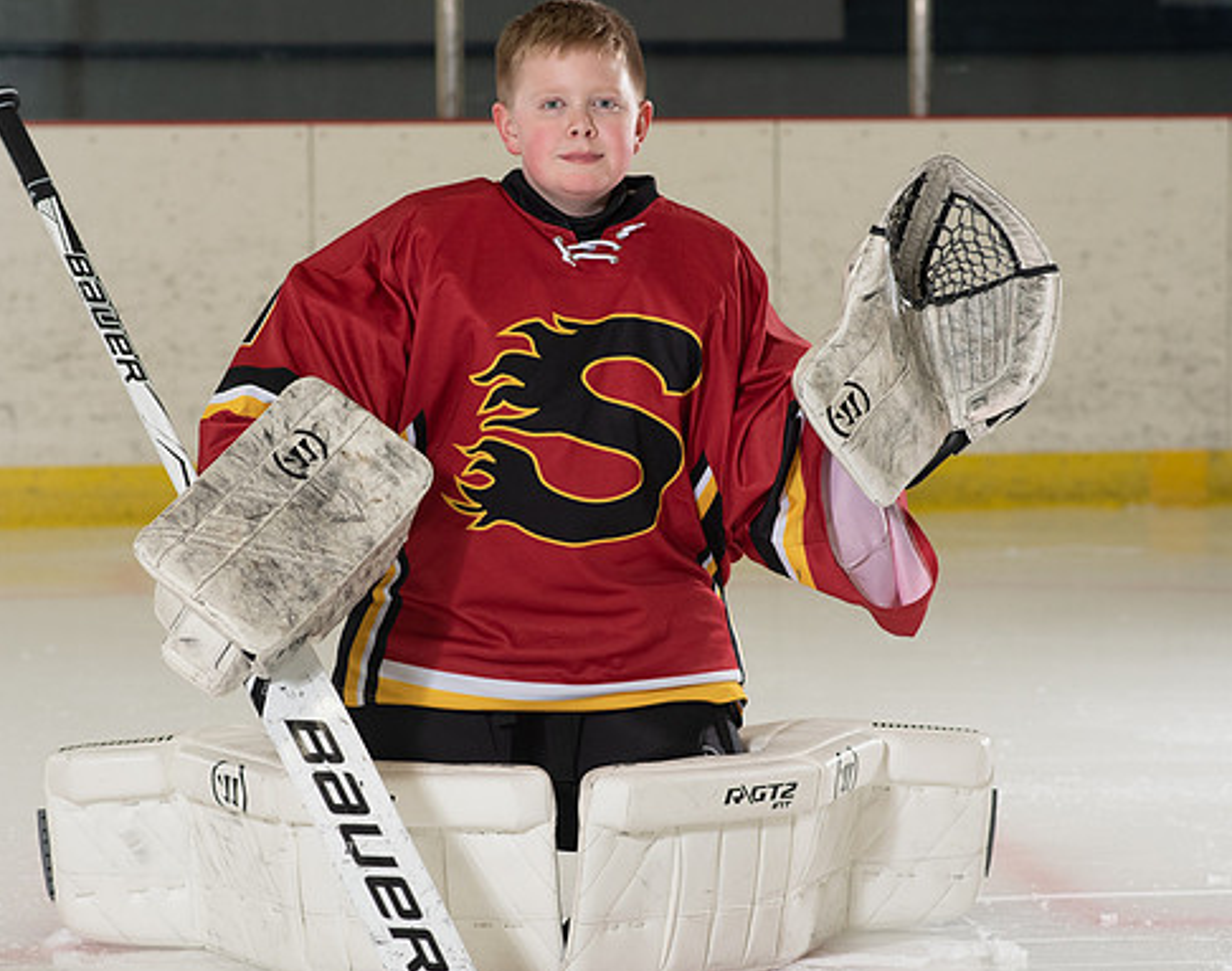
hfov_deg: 16.1
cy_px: 533
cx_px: 523
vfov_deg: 12.7
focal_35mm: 120
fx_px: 4350
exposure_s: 1/200
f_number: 5
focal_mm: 85
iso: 1000
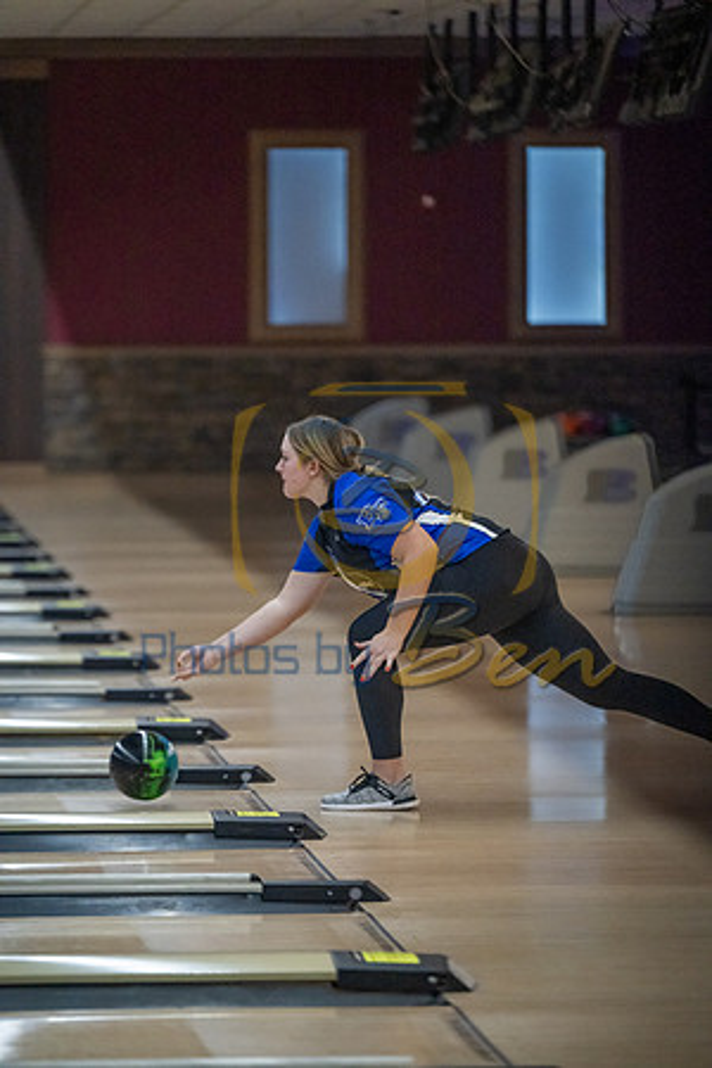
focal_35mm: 175
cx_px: 356
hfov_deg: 7.8
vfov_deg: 11.7
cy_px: 534
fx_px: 5191
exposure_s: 1/1000
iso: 4000
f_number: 2.8
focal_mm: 175
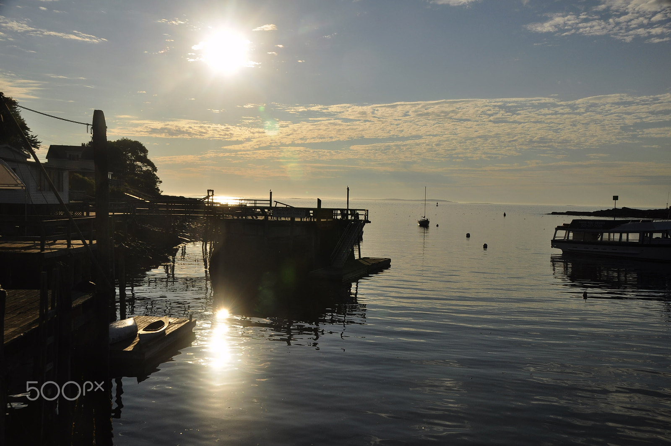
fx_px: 726
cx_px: 336
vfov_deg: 34.1
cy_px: 223
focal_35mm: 39
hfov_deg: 49.6
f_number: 13
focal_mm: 26
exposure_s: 1/1250
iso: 200
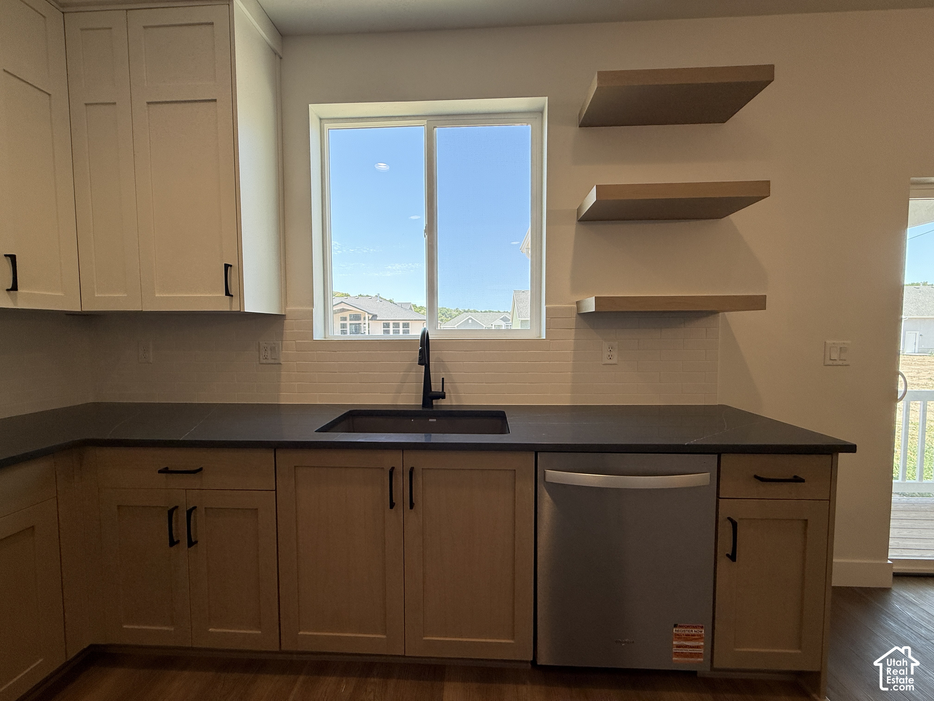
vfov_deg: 85.7
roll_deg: -0.1
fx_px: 378
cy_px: 350
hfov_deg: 102.1
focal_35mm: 14
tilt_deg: -3.0
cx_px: 467
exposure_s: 1/228
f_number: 2.2
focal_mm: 2.22
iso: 64
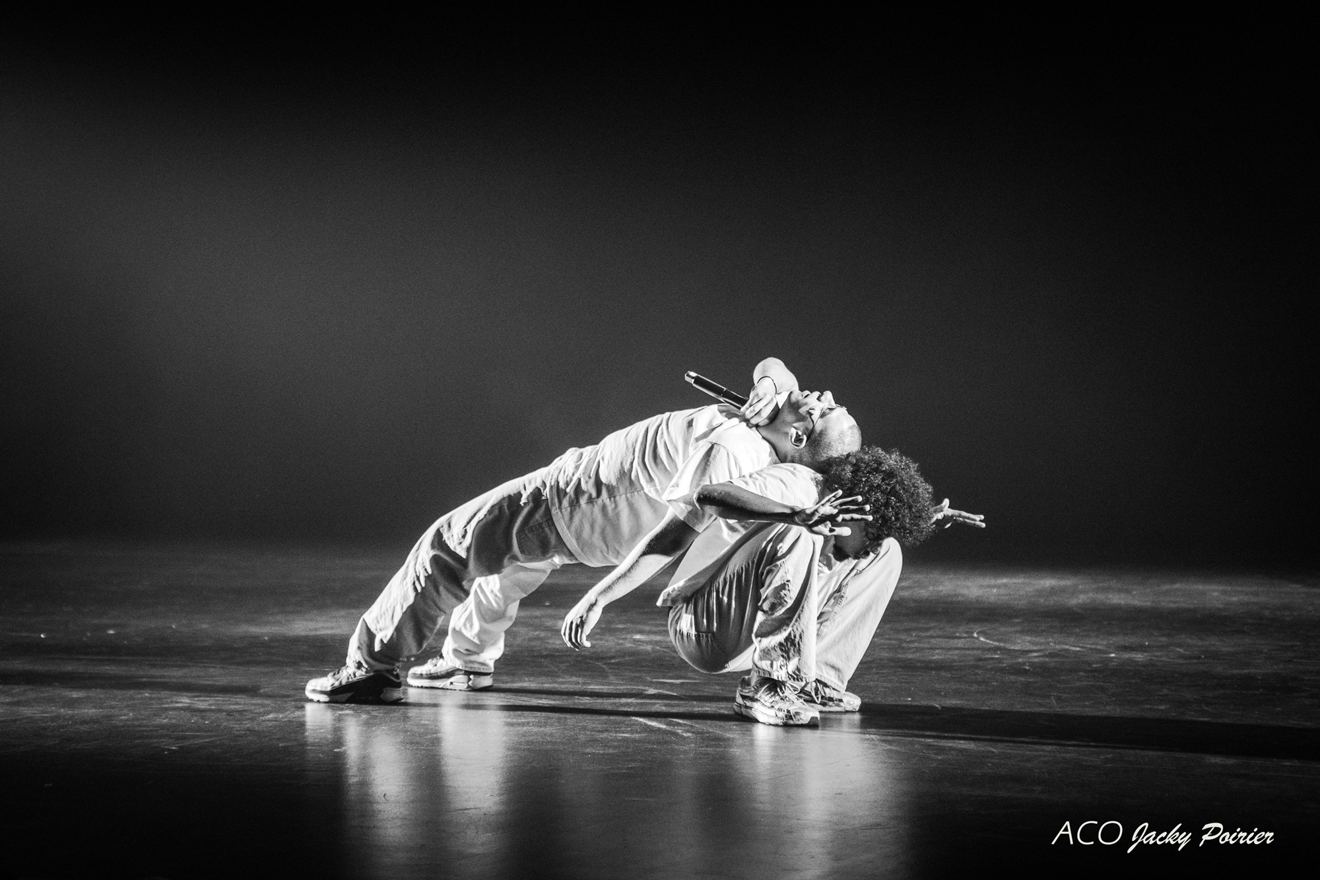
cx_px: 660
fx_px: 4583
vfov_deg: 11.0
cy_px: 440
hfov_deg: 16.4
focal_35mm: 125
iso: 3200
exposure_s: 1/400
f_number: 3.2
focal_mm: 125
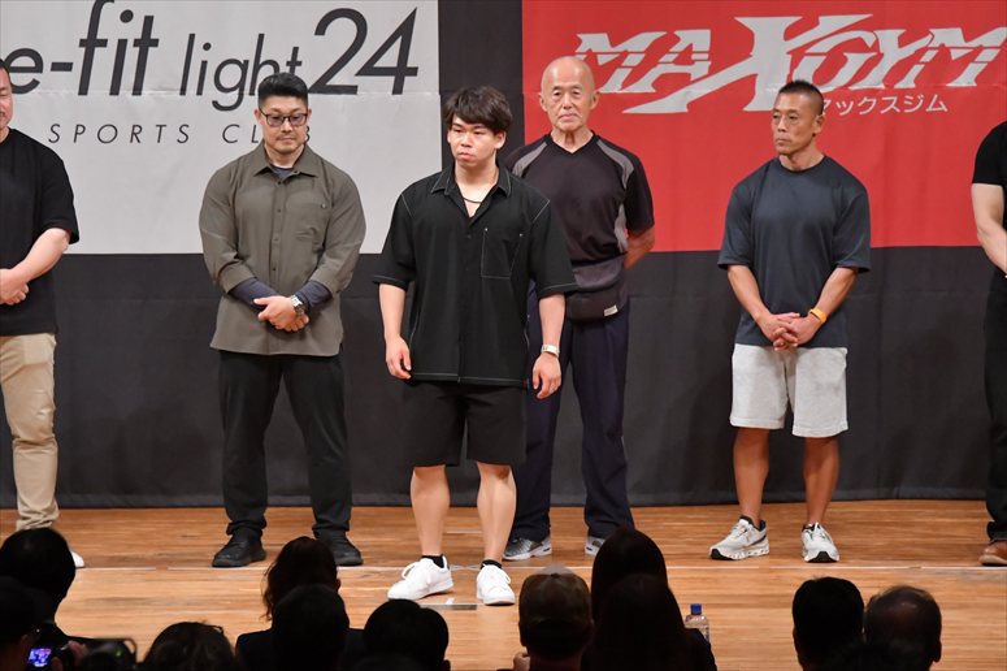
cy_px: 336
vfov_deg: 5.7
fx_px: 6710
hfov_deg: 8.6
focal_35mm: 240
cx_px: 504
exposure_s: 1/400
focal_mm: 160
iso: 7200
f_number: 5.6
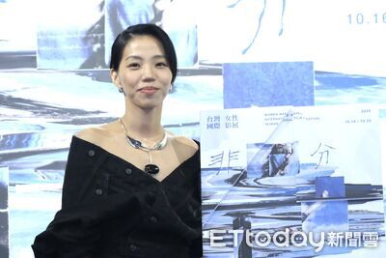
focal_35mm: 83
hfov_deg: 24.5
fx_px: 890
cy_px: 129
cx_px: 193
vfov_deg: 16.5
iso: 3200
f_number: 3.6
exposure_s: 1/200
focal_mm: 55
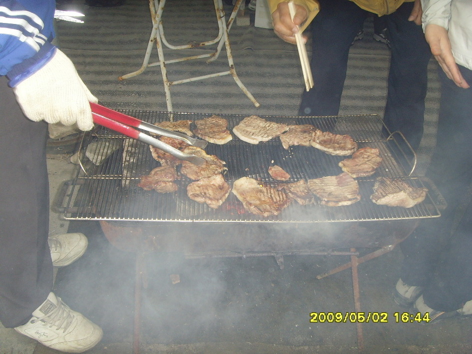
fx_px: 532
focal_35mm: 39
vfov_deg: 36.8
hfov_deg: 47.9
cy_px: 177
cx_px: 236
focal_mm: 6.6
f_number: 3.5
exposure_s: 1/45
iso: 100
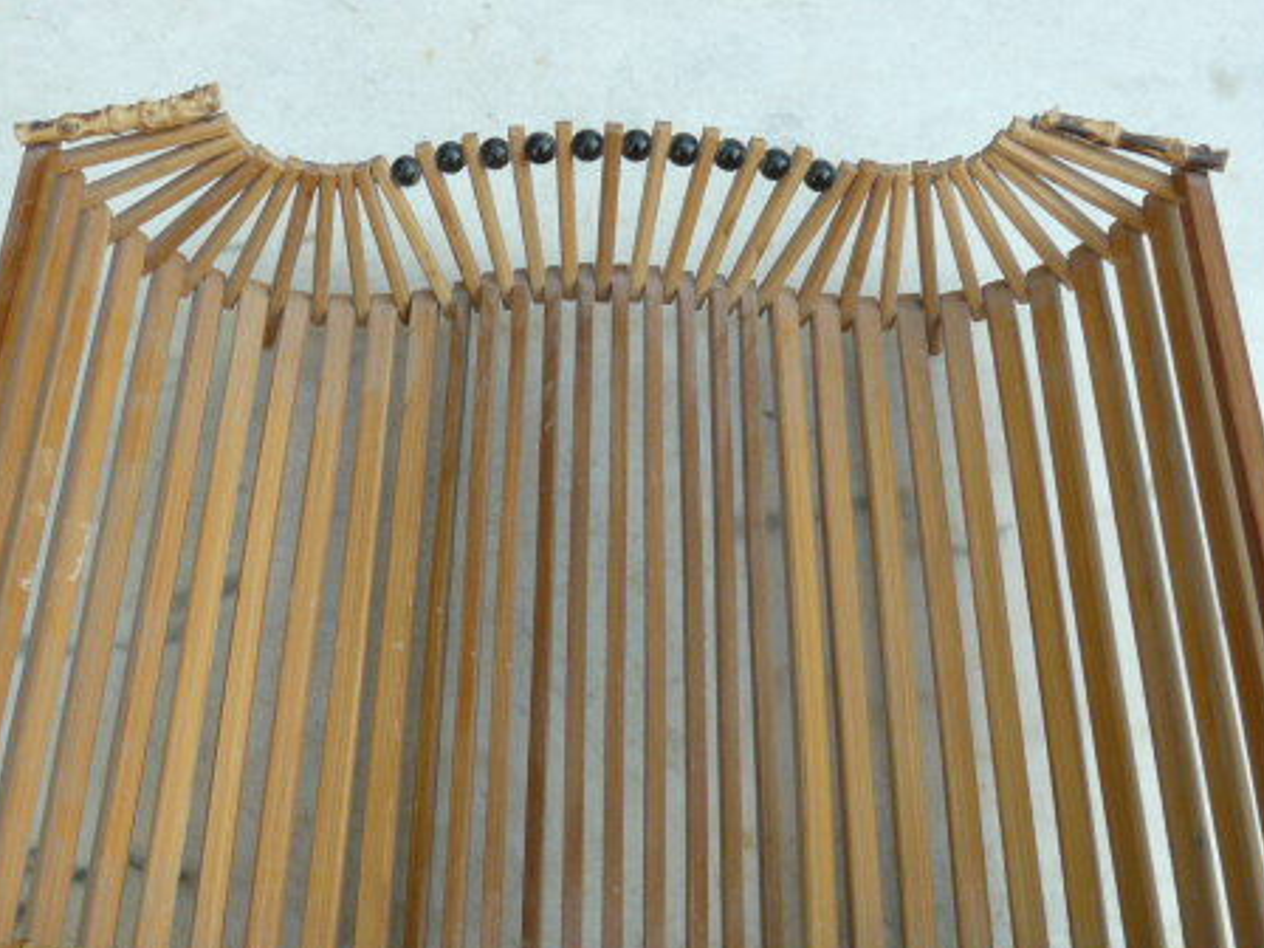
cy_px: 674
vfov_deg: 35.4
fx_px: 1461
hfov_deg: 46.6
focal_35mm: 40
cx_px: 536
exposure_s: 1/40
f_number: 8
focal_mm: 4.6
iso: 200
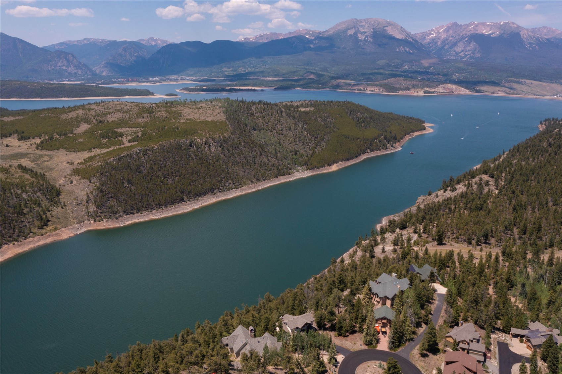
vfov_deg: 46.4
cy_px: 187
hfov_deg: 65.5
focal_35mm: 28
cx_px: 281
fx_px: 437
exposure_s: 1/320
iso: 100
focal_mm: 10.26
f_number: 8
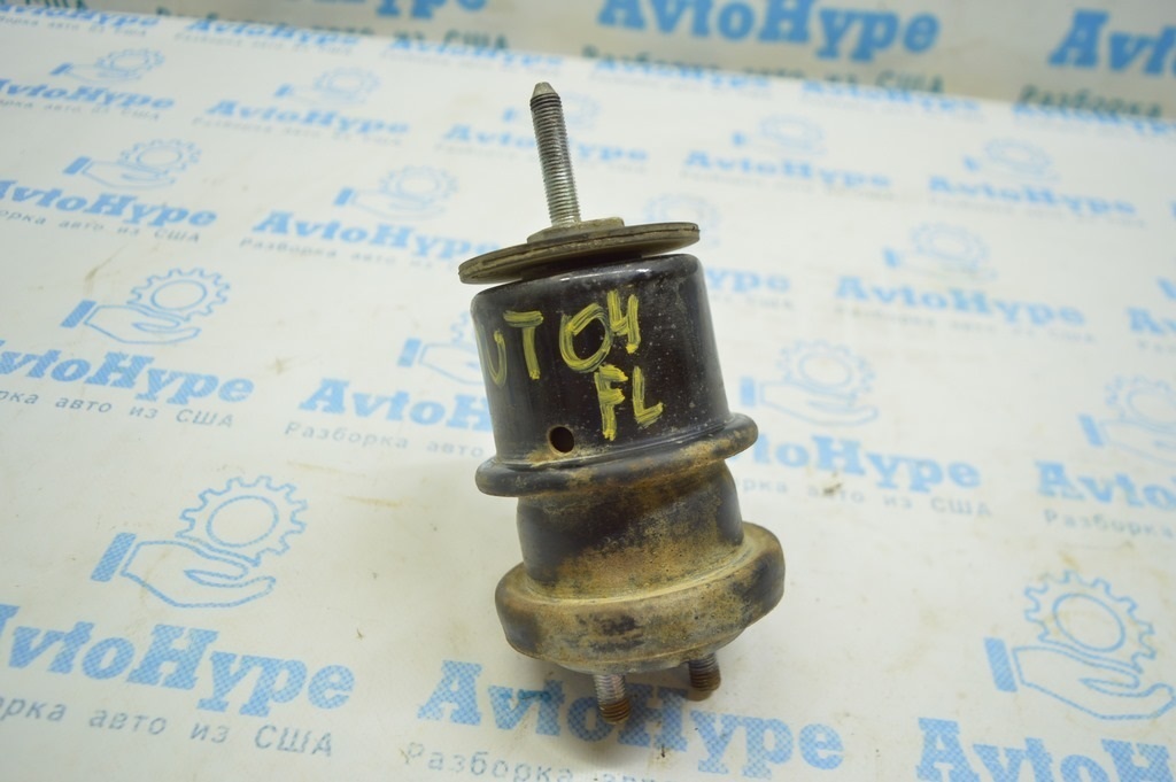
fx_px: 881
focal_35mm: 27
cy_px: 391
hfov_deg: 67.4
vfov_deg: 47.9
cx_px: 588
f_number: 3.5
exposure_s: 1/60
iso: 400
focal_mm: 18
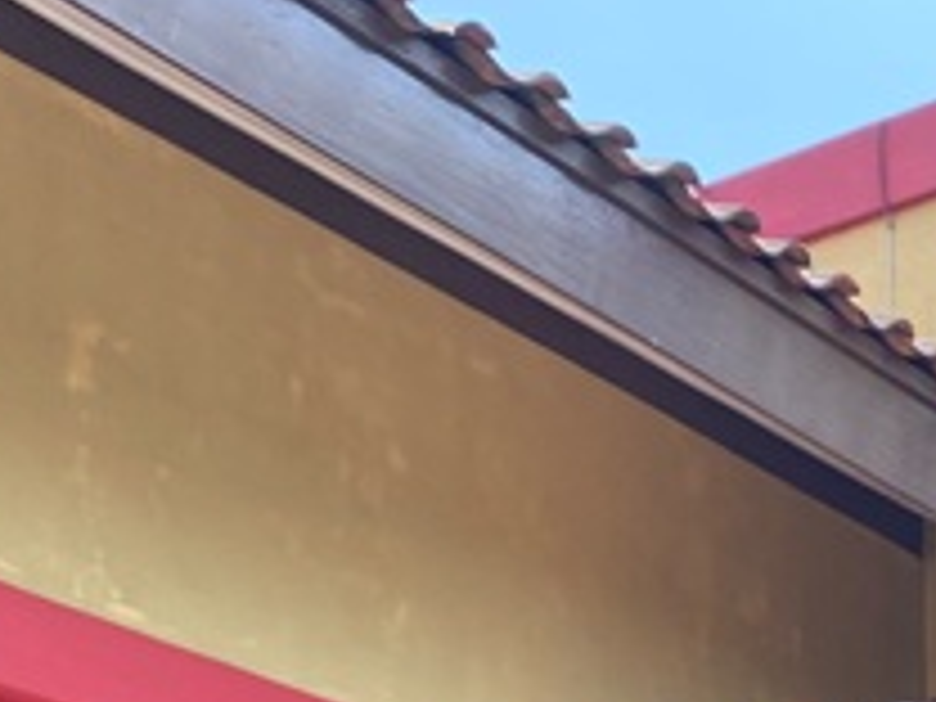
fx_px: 2704
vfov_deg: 13.3
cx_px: 1228
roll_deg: +1.1
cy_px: 1256
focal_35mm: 100
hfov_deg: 18.3
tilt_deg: +9.6
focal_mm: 4.25
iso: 32
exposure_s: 1/473
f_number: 1.8
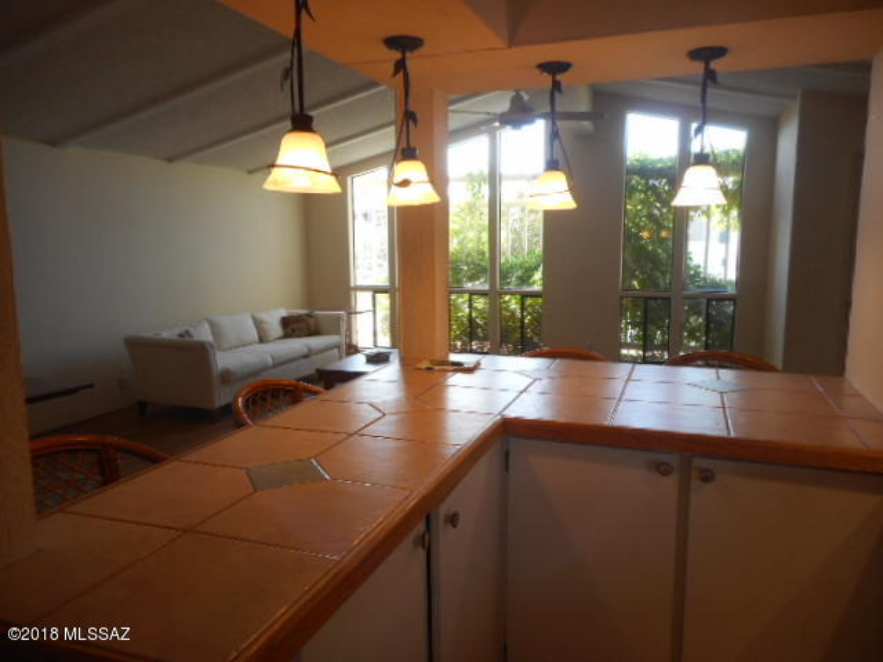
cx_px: 442
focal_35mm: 25
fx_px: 638
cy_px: 331
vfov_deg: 54.9
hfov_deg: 69.4
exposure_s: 1/30
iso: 100
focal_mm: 4.5
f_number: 3.7
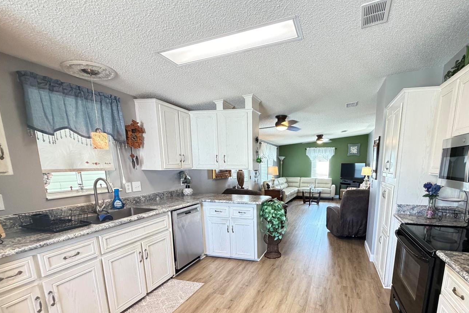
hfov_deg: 88.7
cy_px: 208
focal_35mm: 18
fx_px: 235
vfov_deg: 65.6
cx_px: 285
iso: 640
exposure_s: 1/60
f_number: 2.2
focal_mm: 2.22
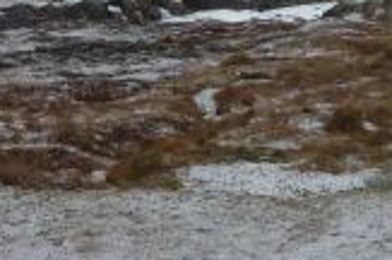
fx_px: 1391
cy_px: -431
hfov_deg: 15.5
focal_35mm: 128
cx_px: 452
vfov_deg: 9.2
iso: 80
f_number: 4
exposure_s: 1/160
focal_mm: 4.1
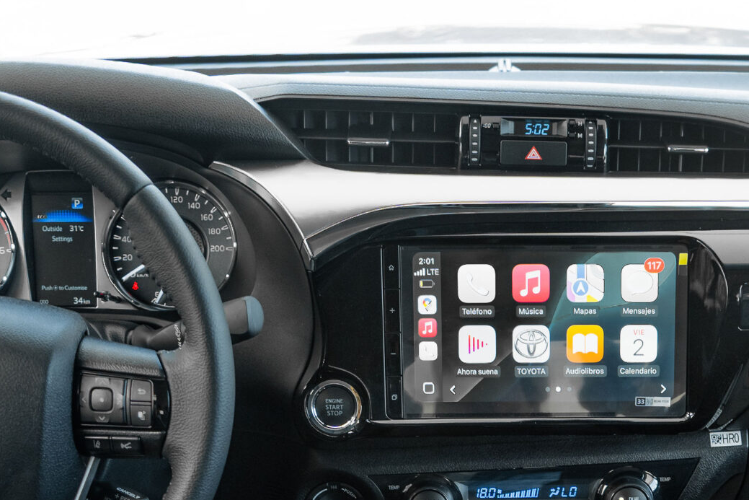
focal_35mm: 69
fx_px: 1436
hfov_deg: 28.9
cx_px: 530
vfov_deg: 18.6
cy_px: 612
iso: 200
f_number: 3.5
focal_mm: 28
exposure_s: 1/160
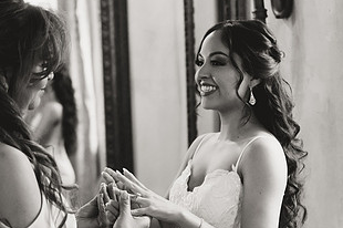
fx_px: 838
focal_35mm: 88
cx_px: 197
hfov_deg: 23.1
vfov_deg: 15.4
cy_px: 188
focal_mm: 47
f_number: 2.8
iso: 2500
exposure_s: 1/400
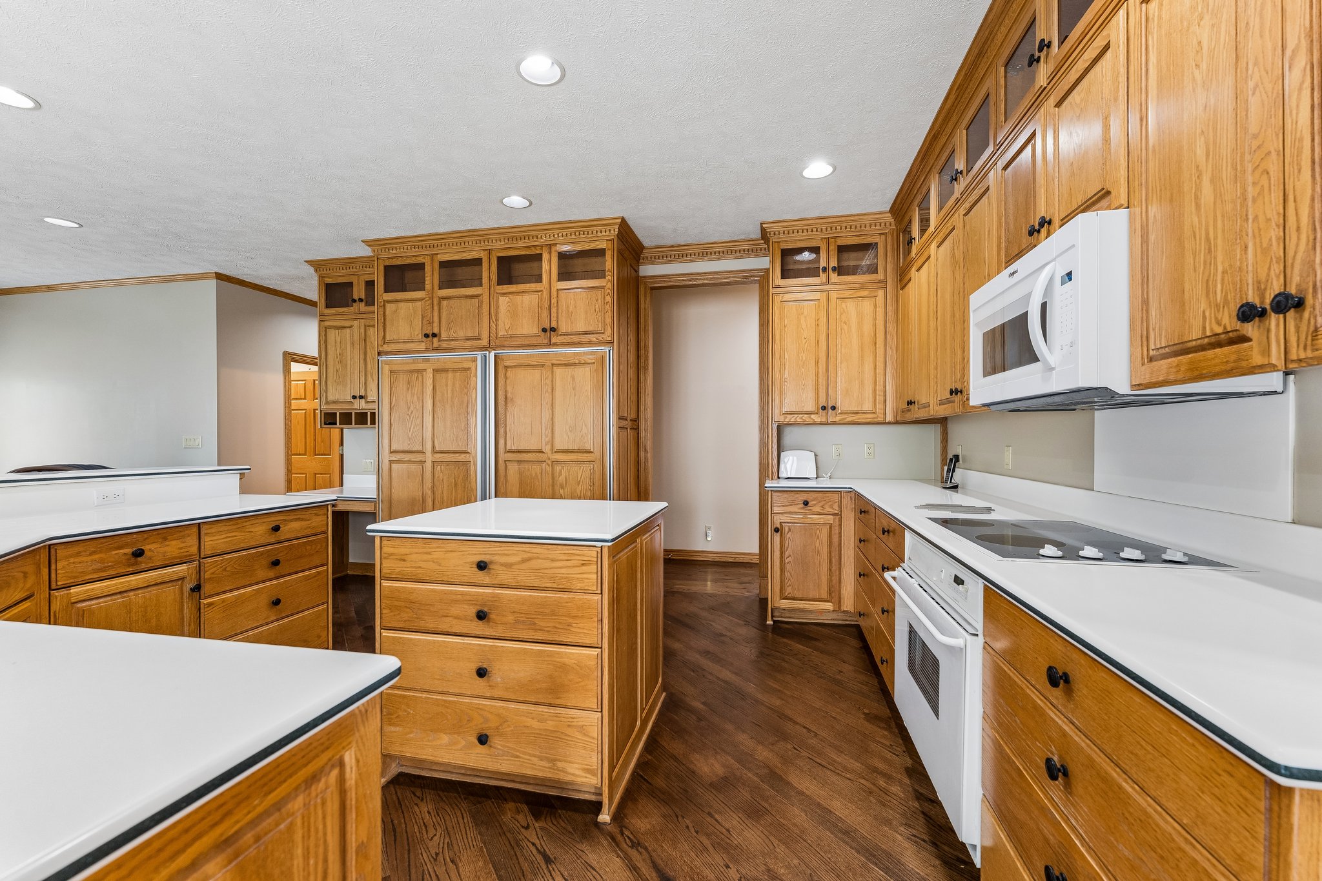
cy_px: 440
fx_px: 514
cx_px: 661
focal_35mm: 14
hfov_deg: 104.3
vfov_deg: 81.2
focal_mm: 14
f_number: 6.3
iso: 500
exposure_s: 1/8
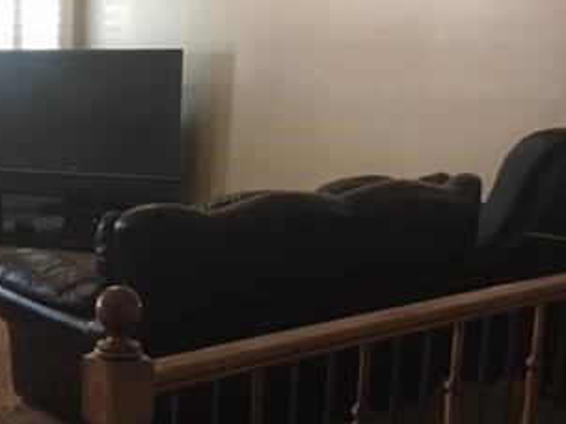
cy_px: 262
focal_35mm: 61
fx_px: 997
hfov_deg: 29.6
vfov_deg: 24.0
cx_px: 2
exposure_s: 1/30
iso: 200
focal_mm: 4.15
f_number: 2.2
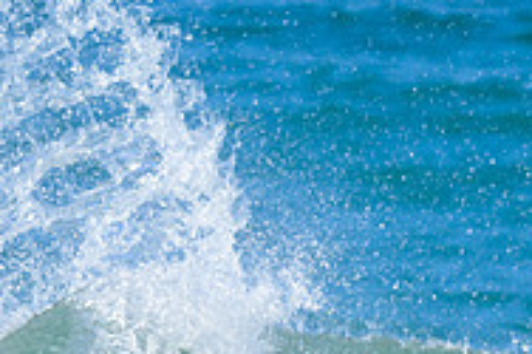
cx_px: -89
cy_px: 306
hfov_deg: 0.6
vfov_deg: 0.4
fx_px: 50155
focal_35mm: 3397
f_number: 6.3
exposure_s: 1/2000
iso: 450
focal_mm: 800
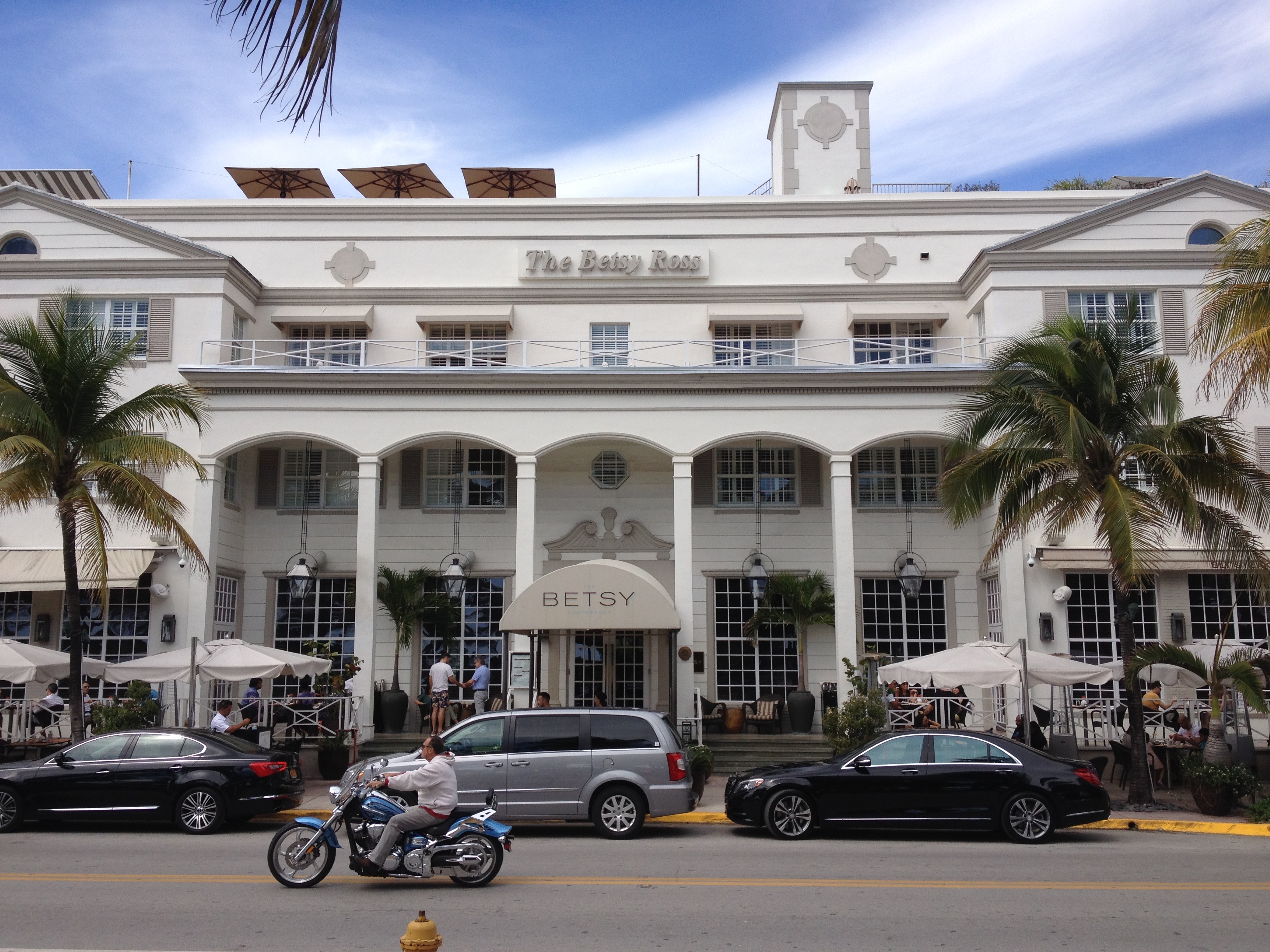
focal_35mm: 35
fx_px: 1284
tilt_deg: +7.4
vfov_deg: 40.7
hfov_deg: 52.6
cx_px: 635
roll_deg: +0.1
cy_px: 476
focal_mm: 4.28
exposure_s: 1/1200
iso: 50
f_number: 2.4
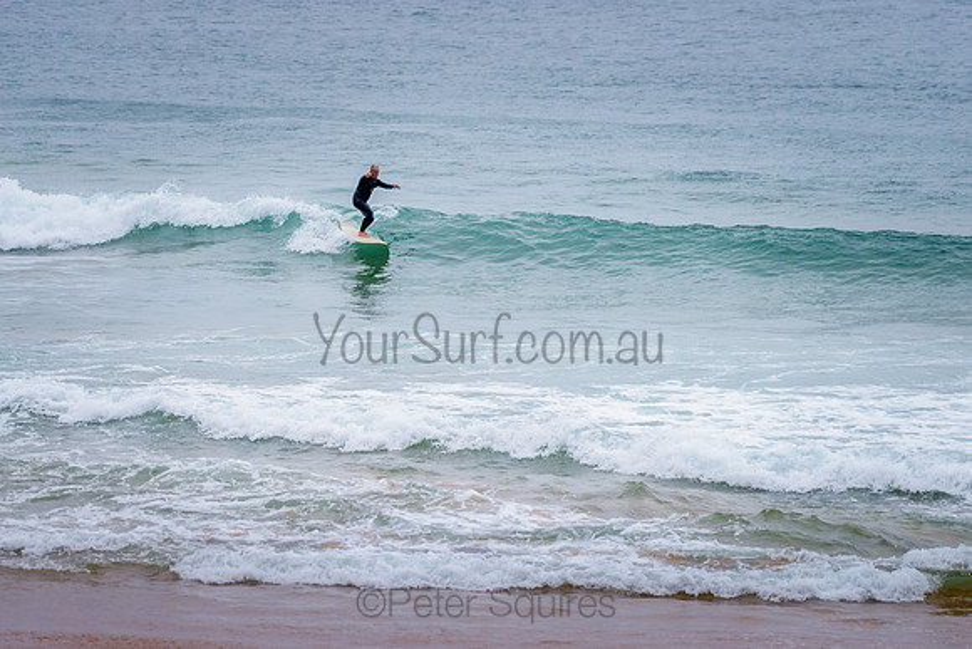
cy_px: 303
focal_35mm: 245
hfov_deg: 8.4
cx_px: 420
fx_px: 6625
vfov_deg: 5.6
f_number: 5.6
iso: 320
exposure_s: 1/1000
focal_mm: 200
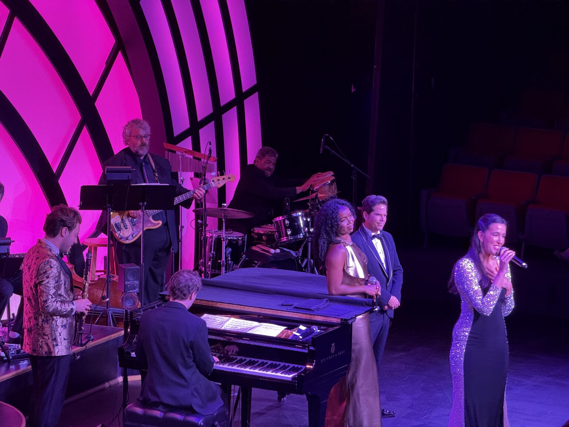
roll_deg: -2.0
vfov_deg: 12.3
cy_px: 214
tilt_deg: -9.2
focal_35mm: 120
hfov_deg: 16.4
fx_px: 1972
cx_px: 284
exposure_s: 1/60
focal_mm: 15.66
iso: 640
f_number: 2.8
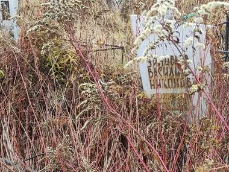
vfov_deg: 20.9
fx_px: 463
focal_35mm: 70
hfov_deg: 27.5
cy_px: 124
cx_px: 66
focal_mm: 4.77
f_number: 1.75
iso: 126
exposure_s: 1/100
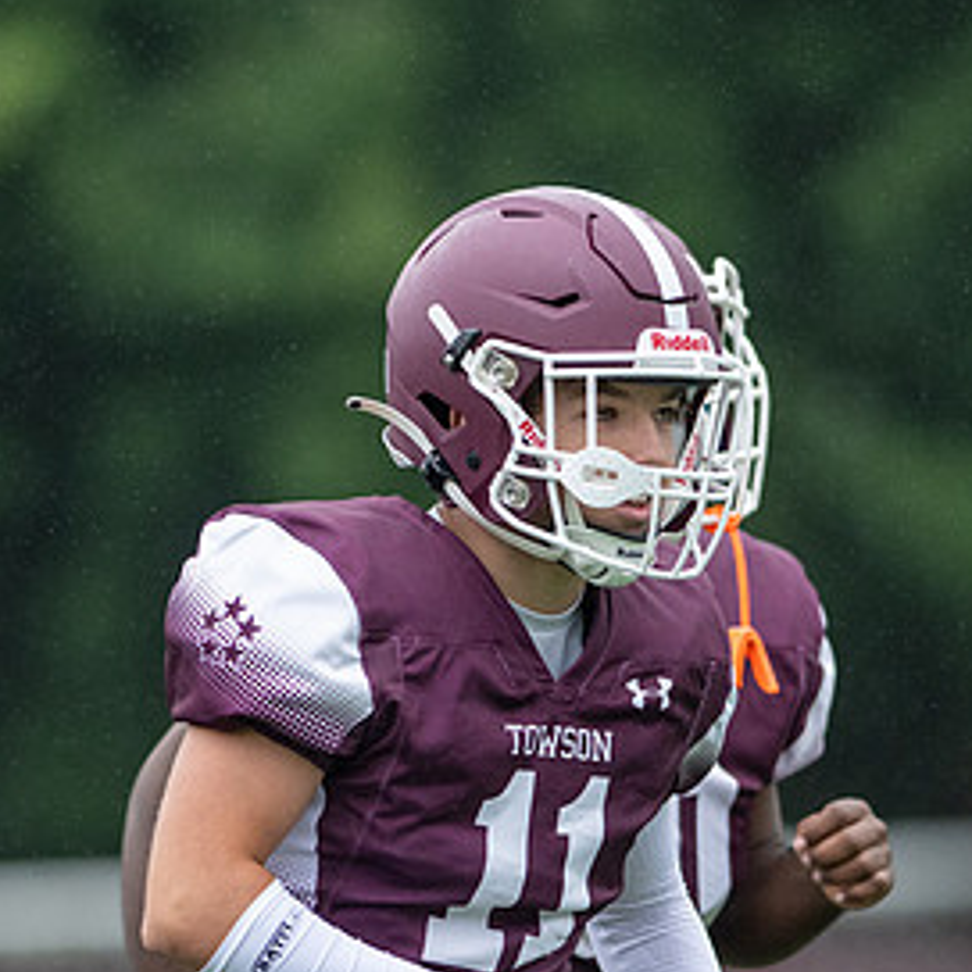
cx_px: 402
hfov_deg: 2.4
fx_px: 23064
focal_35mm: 726
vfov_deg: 2.4
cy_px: 678
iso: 1100
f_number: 2.8
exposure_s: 1/1250
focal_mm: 300
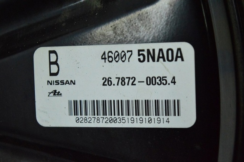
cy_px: 81
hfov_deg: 24.6
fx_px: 558
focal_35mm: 82
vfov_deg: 16.5
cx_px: 122
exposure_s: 1/640
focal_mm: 55
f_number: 6.3
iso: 6400
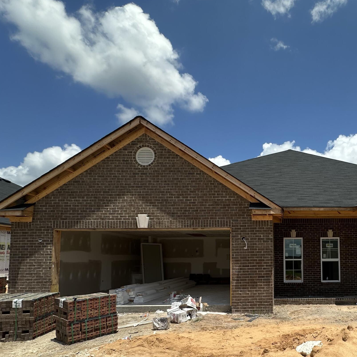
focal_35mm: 23
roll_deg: +0.1
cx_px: 286
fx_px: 268
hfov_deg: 61.6
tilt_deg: +4.3
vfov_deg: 65.0
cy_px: 246
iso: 50
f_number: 2.2
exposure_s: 1/2132
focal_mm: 2.22
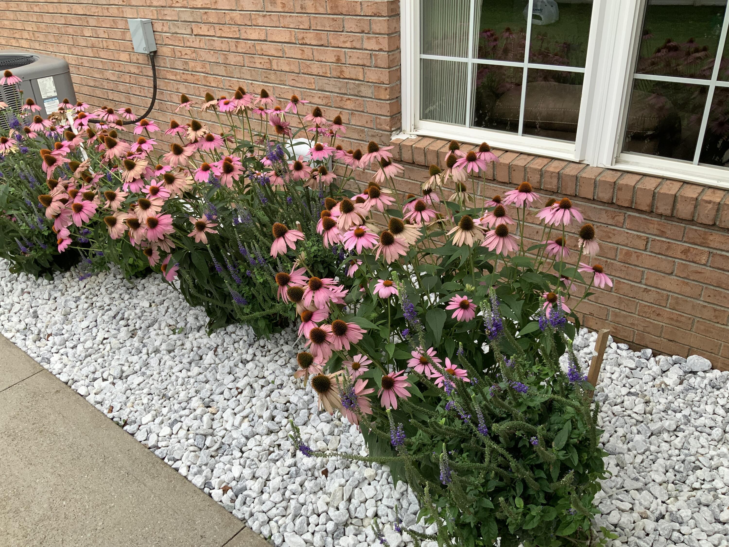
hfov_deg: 61.7
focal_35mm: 29
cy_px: 274
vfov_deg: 48.2
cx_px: 364
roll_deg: +4.3
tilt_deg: -28.7
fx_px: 611
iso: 16
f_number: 1.8
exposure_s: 1/346
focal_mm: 3
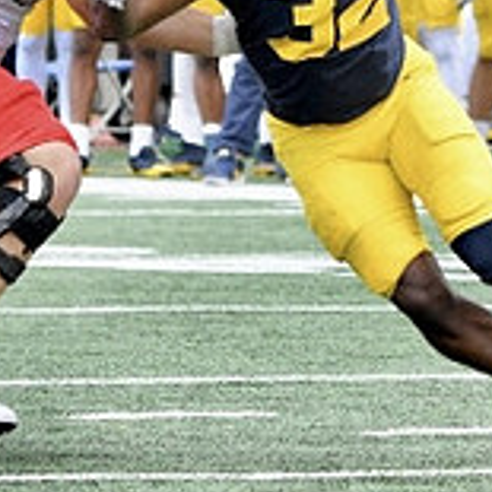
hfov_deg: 2.0
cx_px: 38
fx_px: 13797
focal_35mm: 858
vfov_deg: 2.0
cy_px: 22
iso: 2000
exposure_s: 1/1000
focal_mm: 180
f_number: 5.6
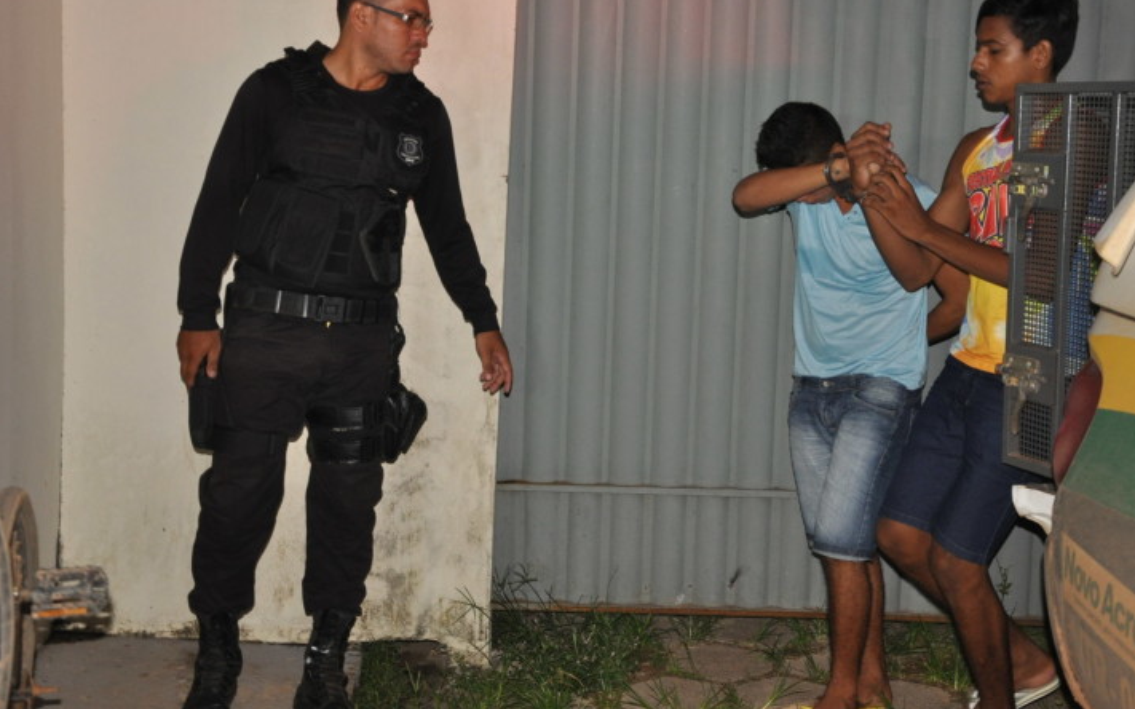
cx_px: 635
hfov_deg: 36.9
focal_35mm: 55
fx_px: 1701
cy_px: 290
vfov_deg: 23.5
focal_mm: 32
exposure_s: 1/60
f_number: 4.2
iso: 800
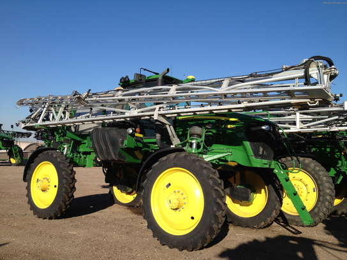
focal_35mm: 35
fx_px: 351
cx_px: 174
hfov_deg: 52.6
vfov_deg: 40.7
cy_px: 130
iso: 64
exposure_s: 1/1623
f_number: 2.4
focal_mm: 4.28
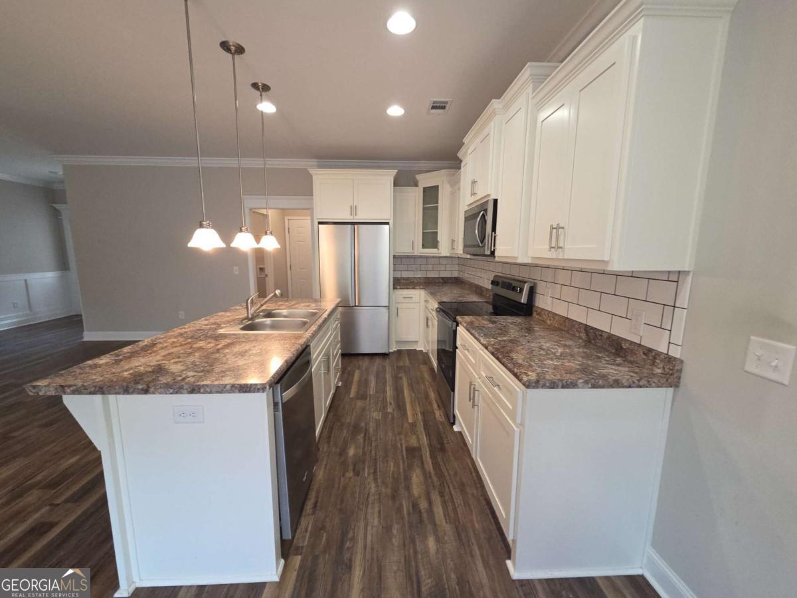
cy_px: 299
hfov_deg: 106.2
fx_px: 299
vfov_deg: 89.9
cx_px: 398
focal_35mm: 13
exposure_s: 1/60
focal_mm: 2.2
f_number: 2.2
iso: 200
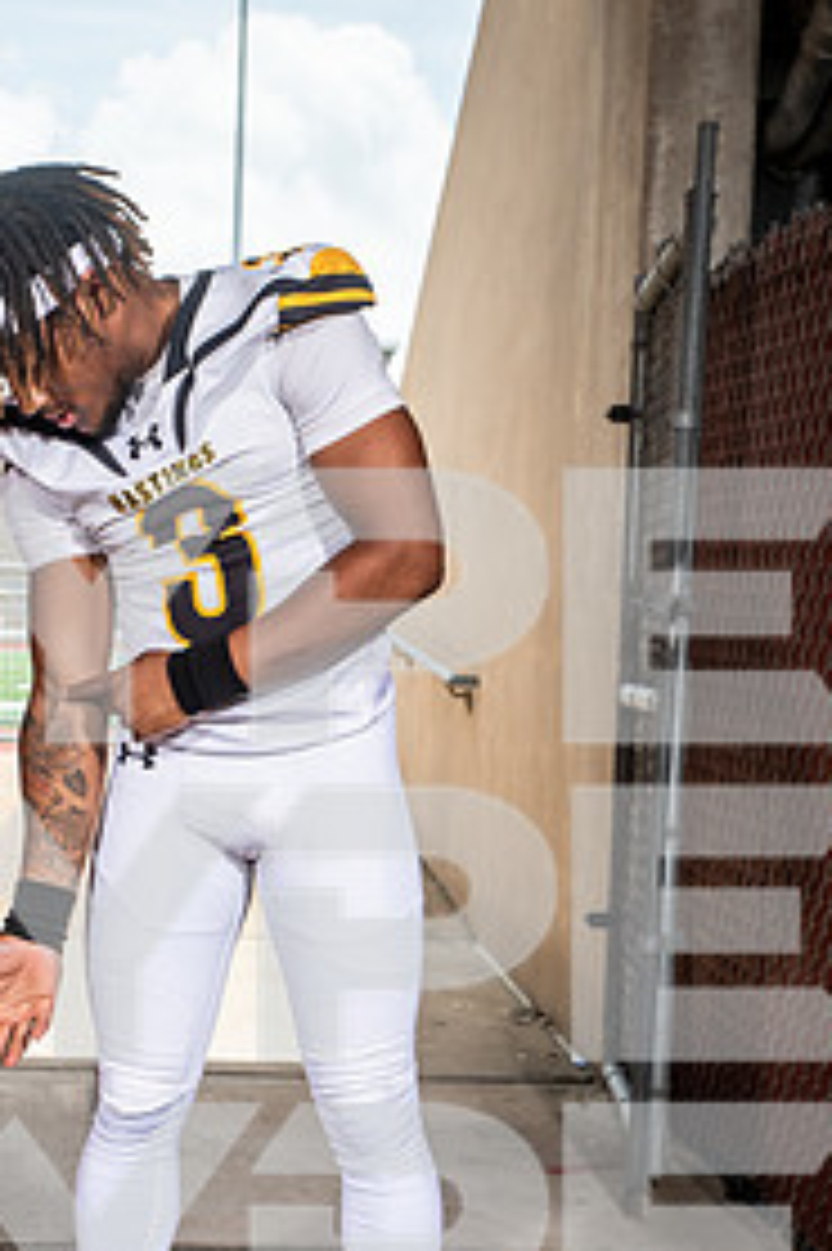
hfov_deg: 19.8
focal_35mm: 68
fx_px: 2360
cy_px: 927
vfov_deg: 29.2
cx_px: 207
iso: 160
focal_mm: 42
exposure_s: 1/400
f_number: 7.1
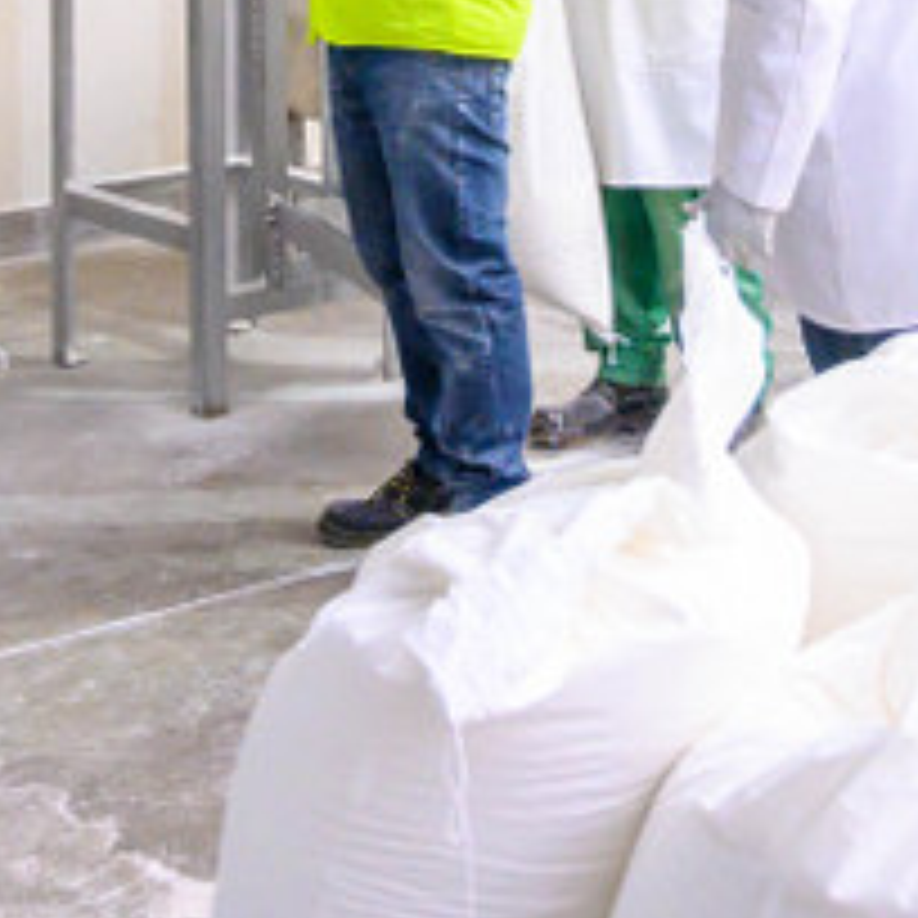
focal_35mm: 100
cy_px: -425
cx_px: 544
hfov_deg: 17.4
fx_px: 3000
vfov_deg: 16.1
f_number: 4
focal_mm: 24
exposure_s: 1/100
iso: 4000
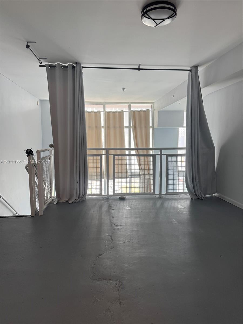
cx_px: 122
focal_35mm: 24
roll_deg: +0.0
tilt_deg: -6.7
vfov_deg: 71.6
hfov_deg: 56.8
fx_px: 225
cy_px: 162
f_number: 1.78
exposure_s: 1/120
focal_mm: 6.76
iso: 125
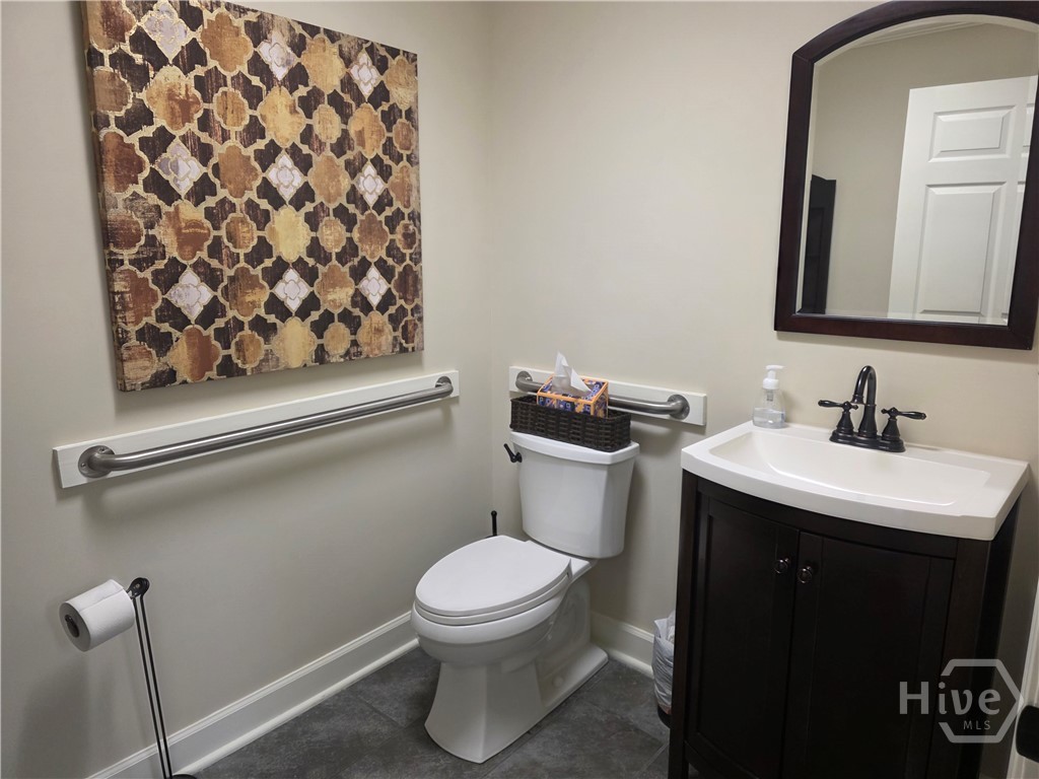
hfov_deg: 73.9
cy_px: 390
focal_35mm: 23
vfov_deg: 58.9
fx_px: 690
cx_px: 520
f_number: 1.7
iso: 320
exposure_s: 1/120
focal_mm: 6.3
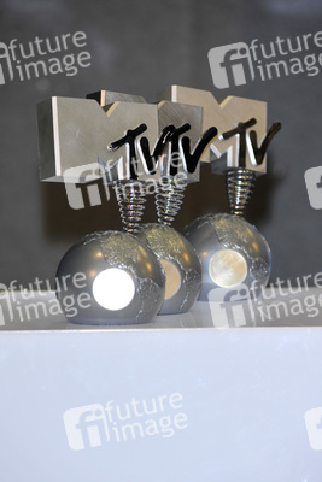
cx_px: 161
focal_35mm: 200
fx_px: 2681
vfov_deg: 10.3
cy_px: 241
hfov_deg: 6.9
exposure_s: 1/250
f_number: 6.3
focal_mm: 200
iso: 800
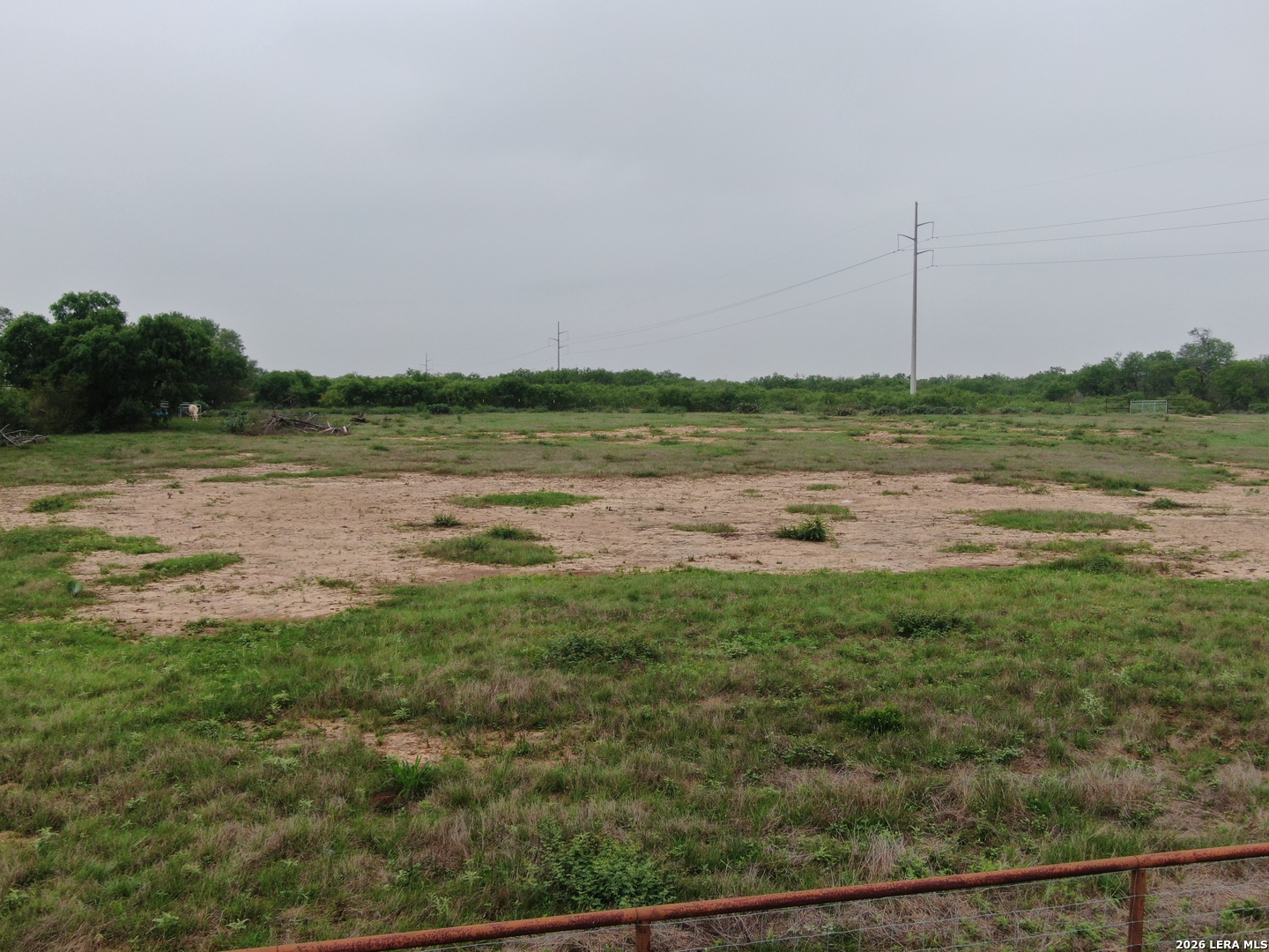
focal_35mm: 33
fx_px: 1210
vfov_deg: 42.9
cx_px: 634
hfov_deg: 55.4
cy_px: 476
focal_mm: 5.57
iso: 110
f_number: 3.2
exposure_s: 1/400
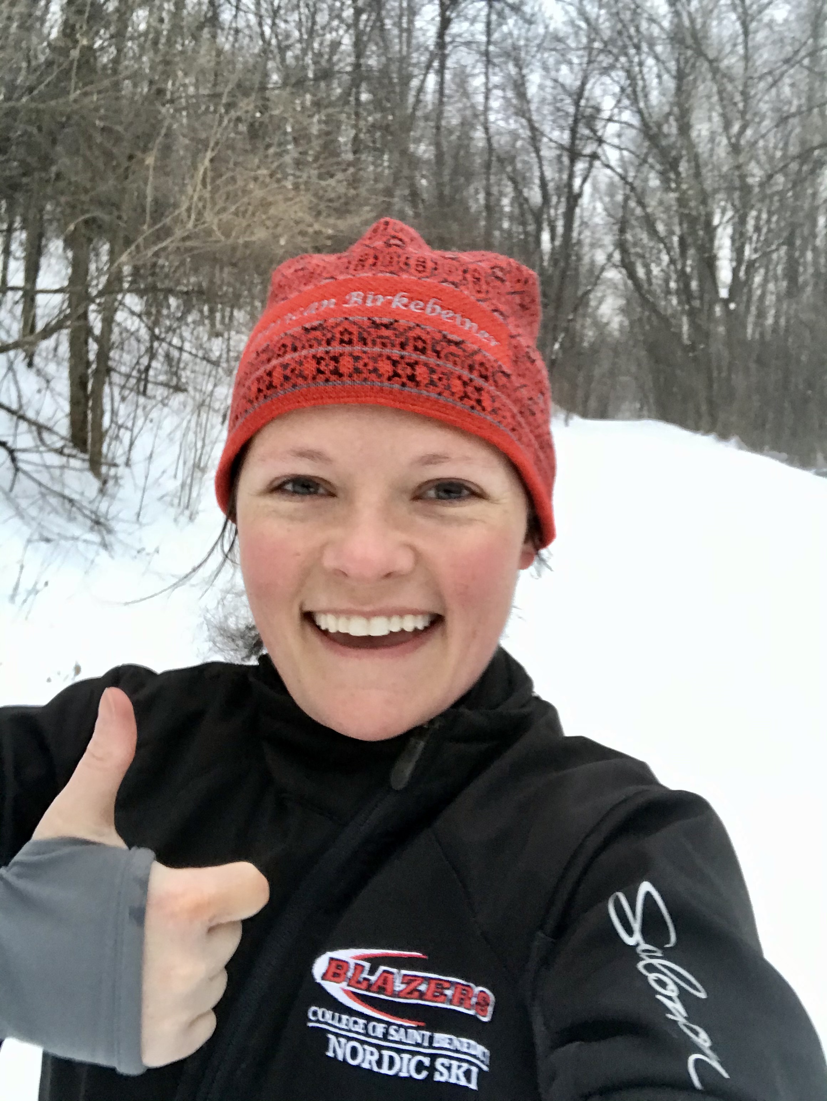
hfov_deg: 44.2
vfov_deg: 56.8
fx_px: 1018
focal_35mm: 32
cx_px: 414
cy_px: 550
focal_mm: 2.87
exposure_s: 1/30
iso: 100
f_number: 2.2
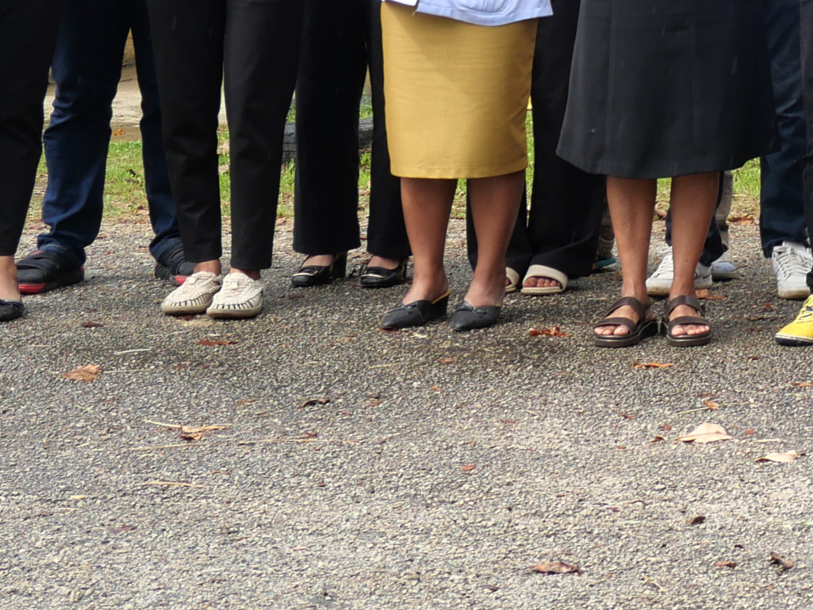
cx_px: 1209
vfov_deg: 12.1
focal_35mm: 115
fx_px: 2700
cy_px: -409
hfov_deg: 15.8
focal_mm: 17
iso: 200
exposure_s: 1/250
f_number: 5.6
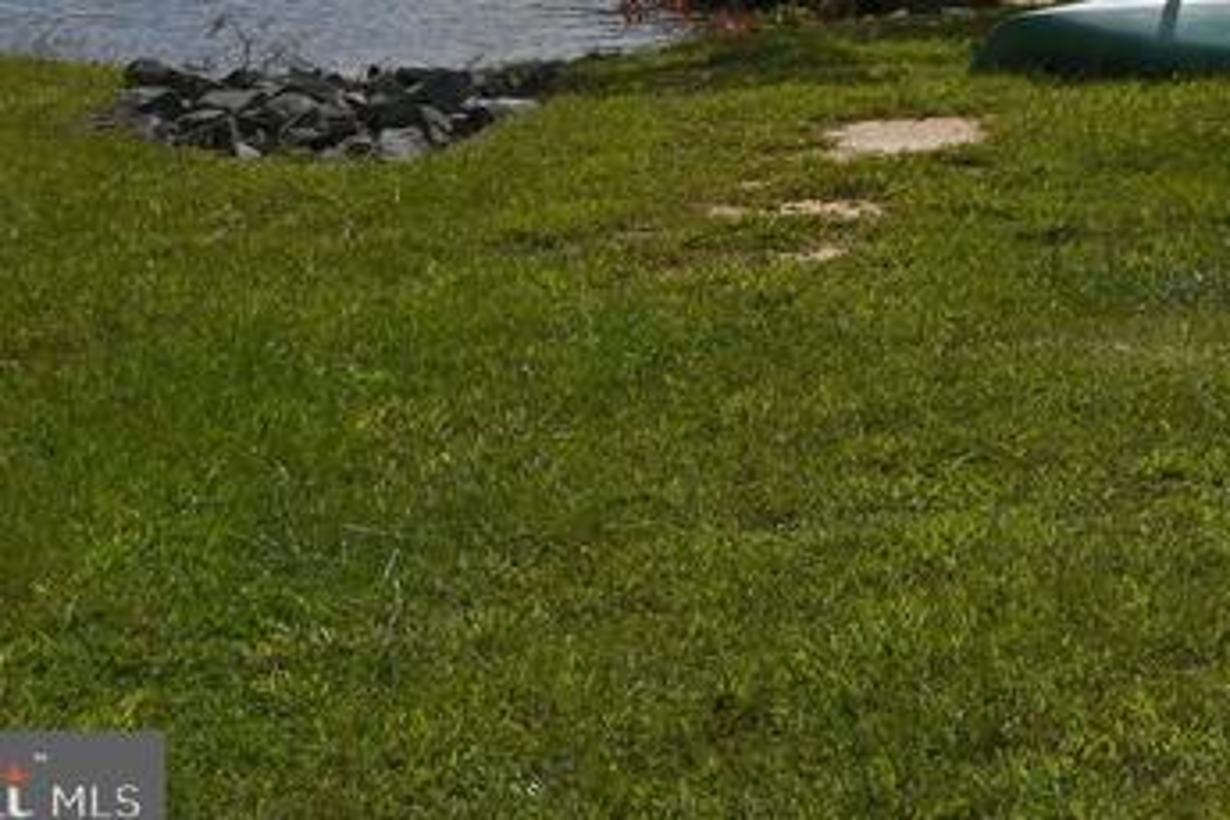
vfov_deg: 14.5
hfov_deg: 20.8
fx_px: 3041
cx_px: 1597
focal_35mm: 89
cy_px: -355
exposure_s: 1/320
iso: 125
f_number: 16
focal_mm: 30
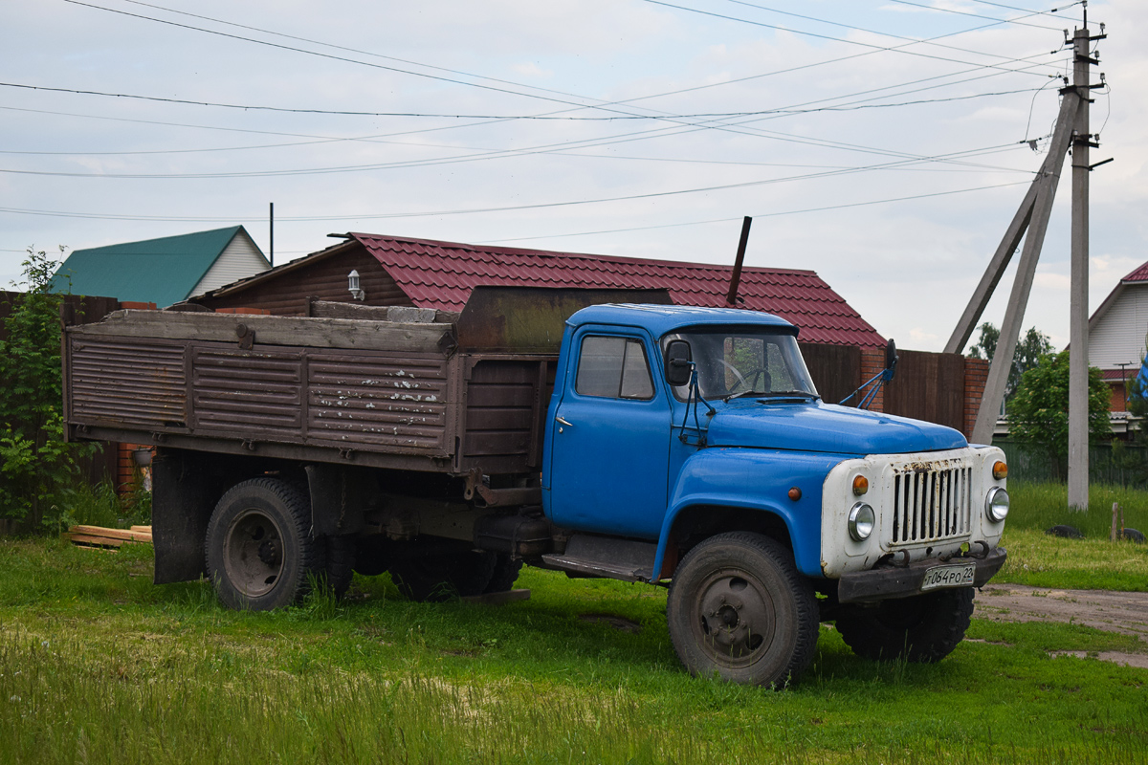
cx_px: 574
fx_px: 2296
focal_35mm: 72
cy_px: 382
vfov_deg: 18.9
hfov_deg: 28.1
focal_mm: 48
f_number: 5.6
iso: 400
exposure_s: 1/400
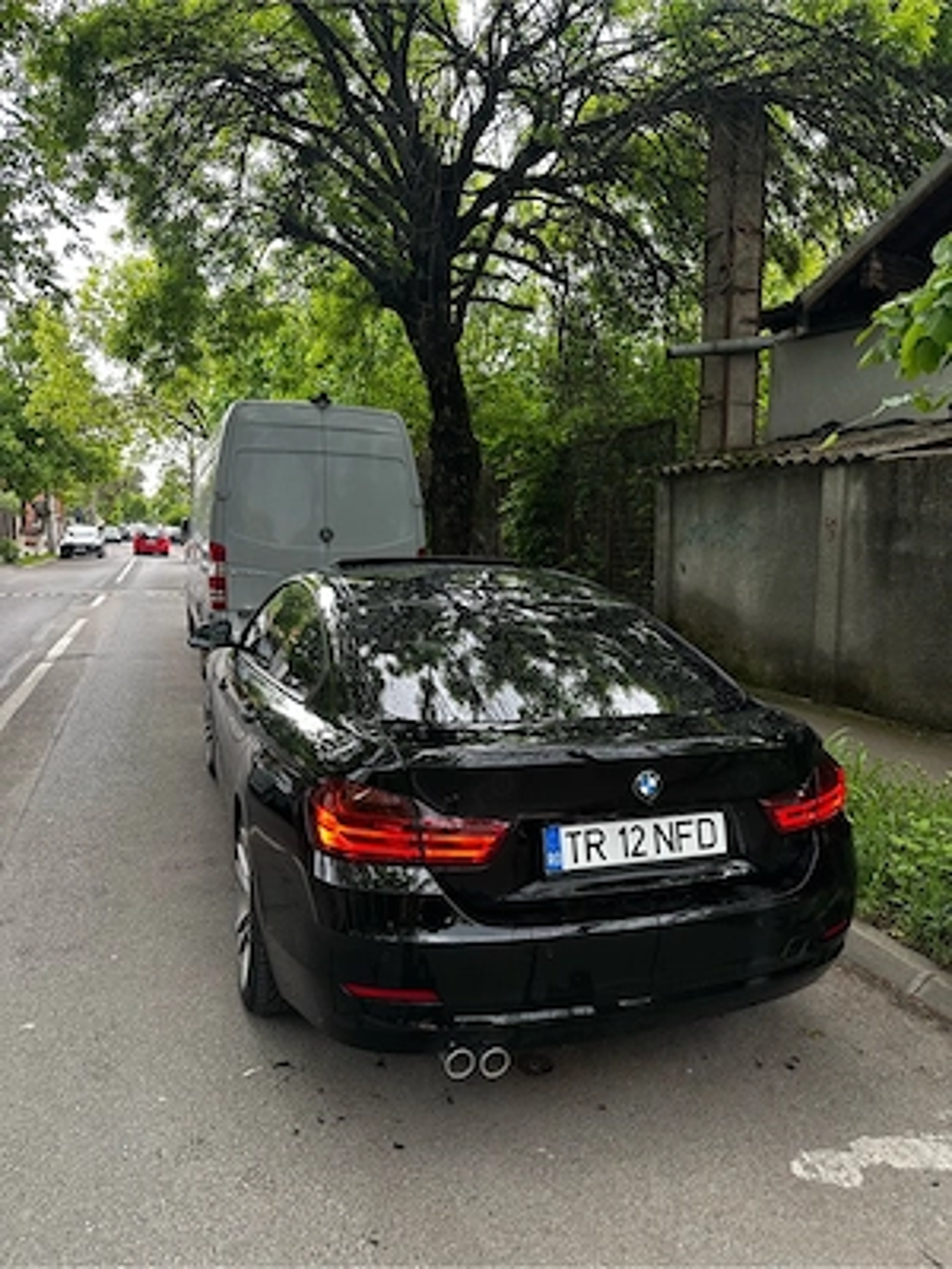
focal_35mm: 24
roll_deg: -0.5
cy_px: 634
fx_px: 880
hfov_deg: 56.8
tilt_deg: -6.8
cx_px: 476
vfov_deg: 71.6
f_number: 1.78
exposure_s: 1/121
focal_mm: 6.86
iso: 160
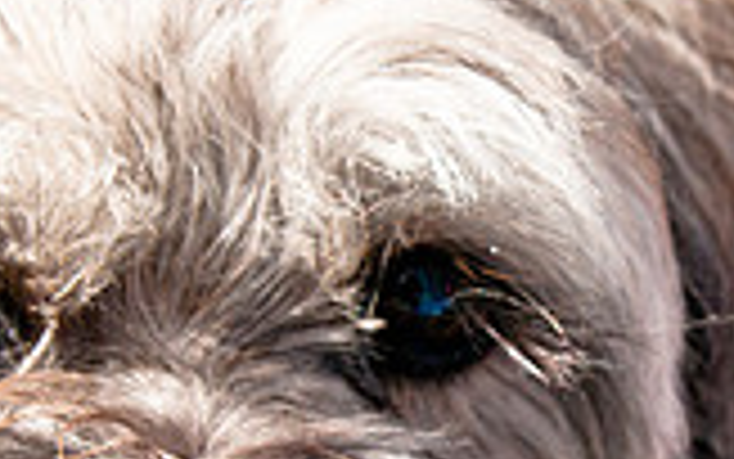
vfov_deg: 8.0
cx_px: 567
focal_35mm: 163
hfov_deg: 12.8
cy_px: 475
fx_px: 3262
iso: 200
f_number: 5
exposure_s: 1/800
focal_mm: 30
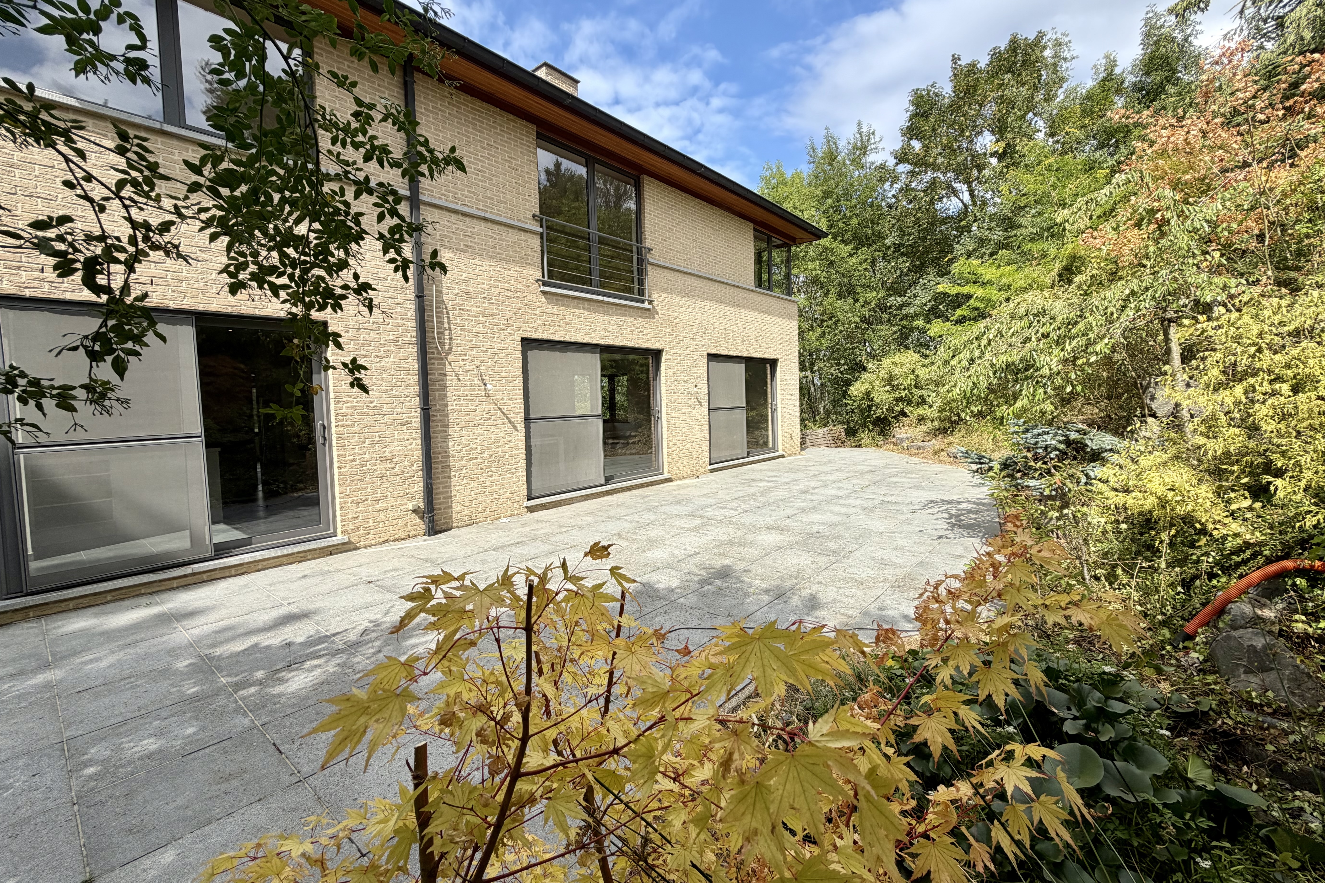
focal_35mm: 15
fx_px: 552
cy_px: 424
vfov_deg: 77.3
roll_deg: +1.3
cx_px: 676
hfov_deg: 100.4
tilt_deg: -3.2
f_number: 2.2
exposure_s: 1/770
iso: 32
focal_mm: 2.22
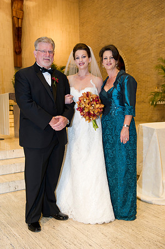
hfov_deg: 35.0
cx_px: 82
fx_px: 262
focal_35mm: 38
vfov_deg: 50.7
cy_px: 124
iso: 800
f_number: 4.5
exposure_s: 1/60
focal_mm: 38
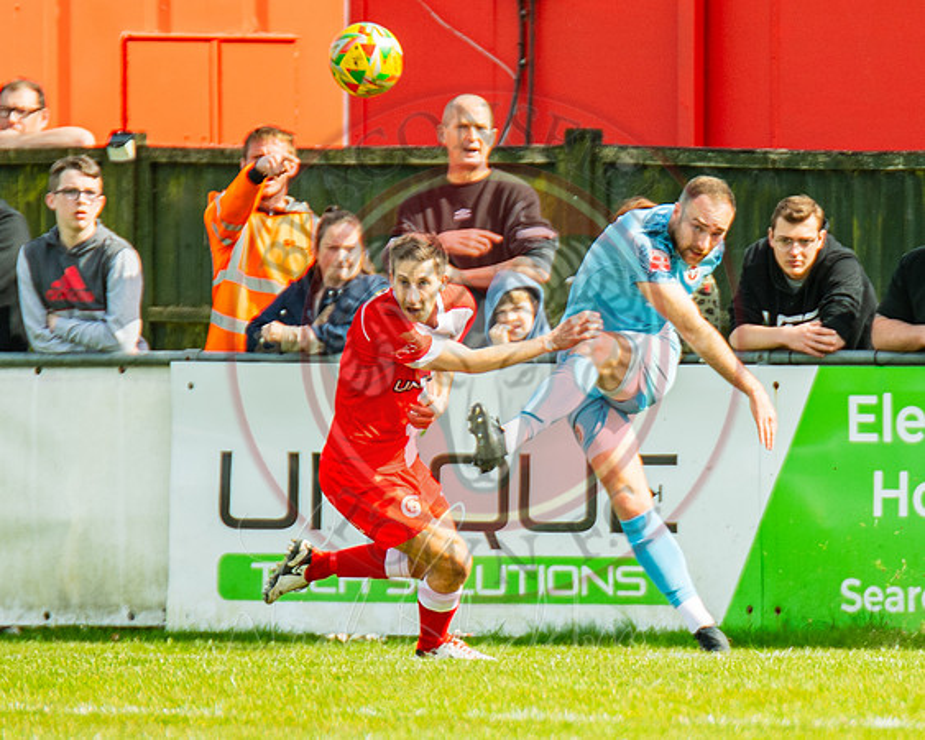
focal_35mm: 1040
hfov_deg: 1.9
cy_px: 542
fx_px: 28467
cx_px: 771
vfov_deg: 1.5
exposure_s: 1/1250
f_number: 4
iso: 400
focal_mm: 420
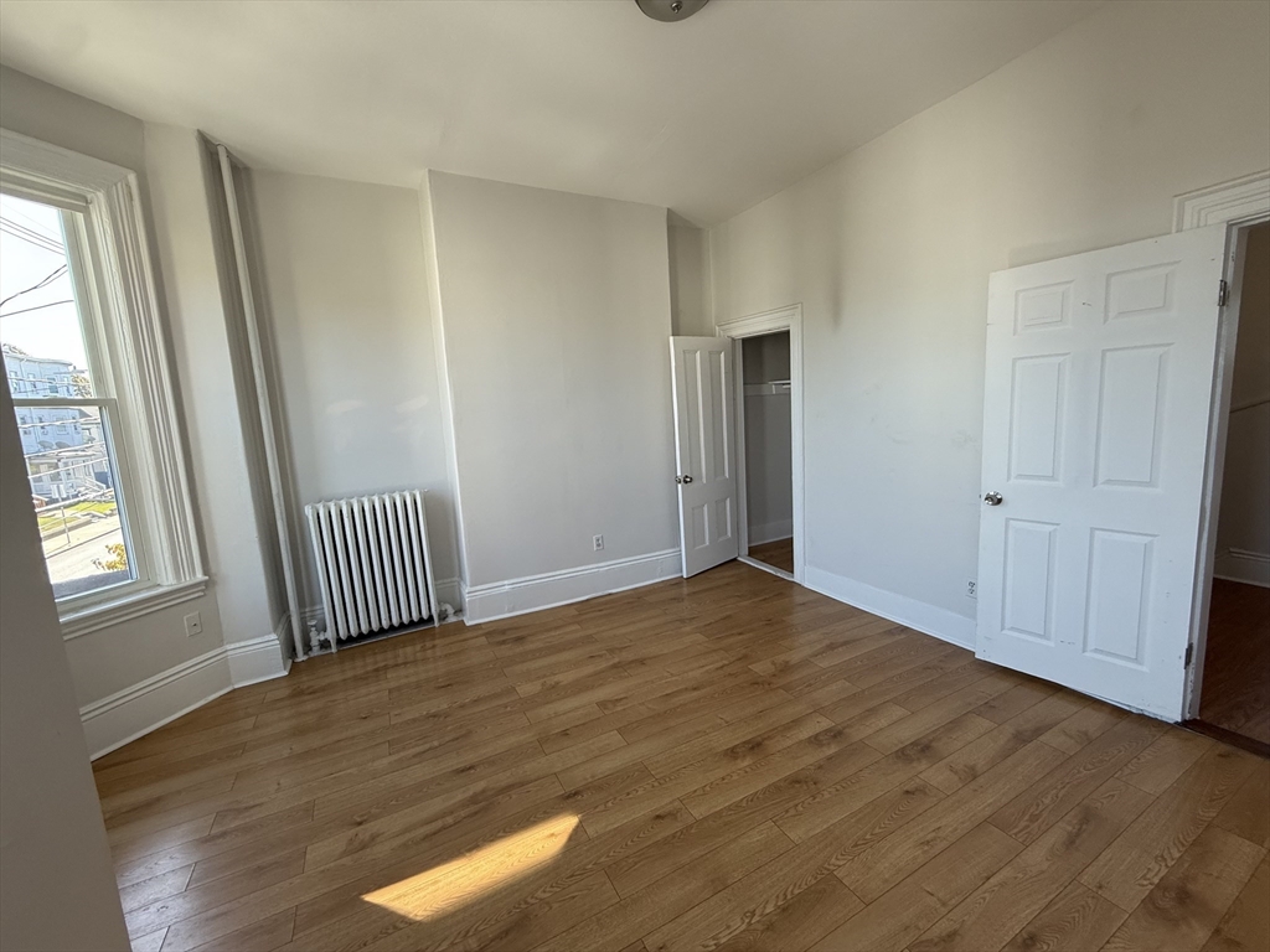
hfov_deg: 102.1
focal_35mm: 14
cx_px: 635
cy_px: 476
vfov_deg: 85.7
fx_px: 514
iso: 160
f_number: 2.2
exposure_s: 1/120
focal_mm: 2.22
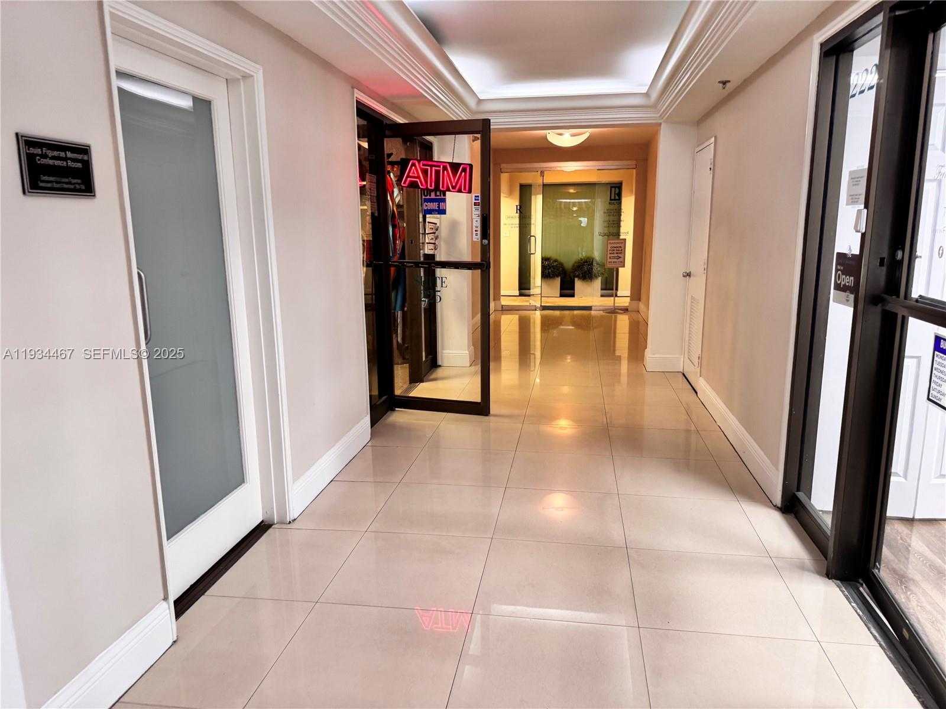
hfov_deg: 71.6
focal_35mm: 24
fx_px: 656
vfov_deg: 56.8
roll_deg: -1.5
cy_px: 354
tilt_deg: -13.3
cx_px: 473
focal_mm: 6.76
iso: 160
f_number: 1.78
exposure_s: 1/60
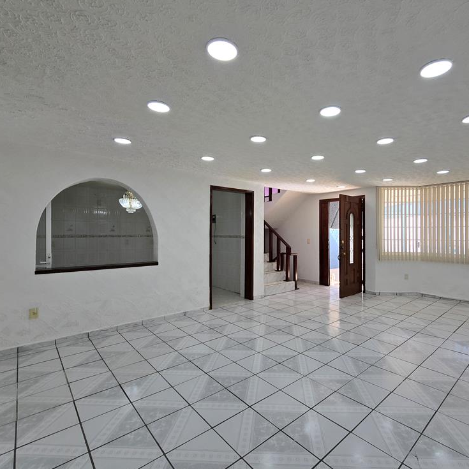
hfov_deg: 86.8
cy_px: 228
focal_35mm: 16
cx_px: 269
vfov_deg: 87.4
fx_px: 245
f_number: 2.2
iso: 50
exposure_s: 1/151
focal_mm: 2.2
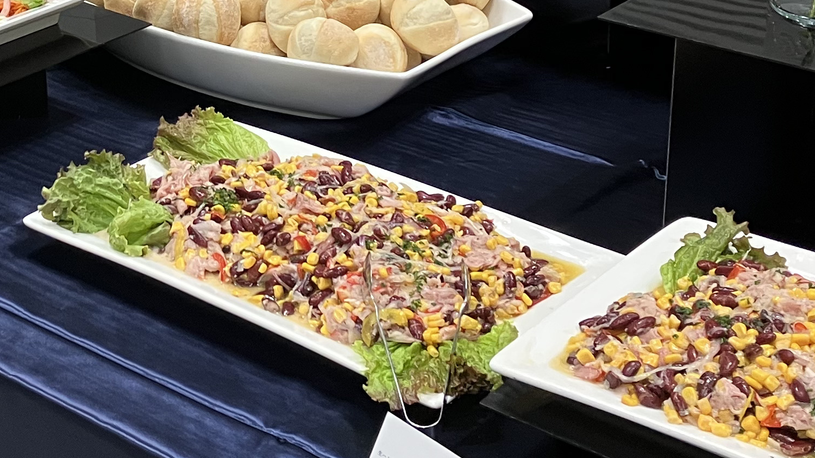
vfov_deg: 14.6
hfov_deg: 25.3
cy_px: 51
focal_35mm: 82
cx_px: 129
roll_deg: +3.6
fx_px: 1772
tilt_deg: -20.0
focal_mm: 3.99
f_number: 1.8
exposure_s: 1/50
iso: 125
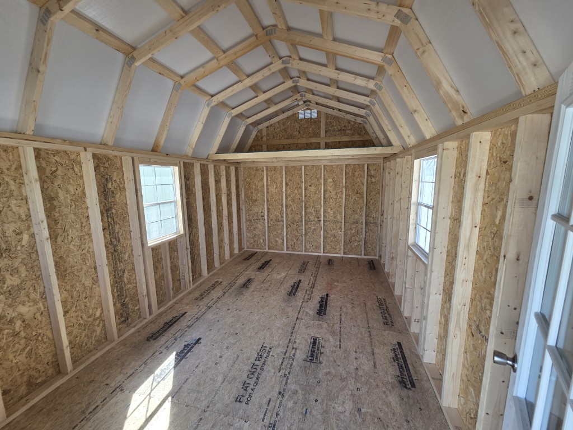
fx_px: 215
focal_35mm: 13
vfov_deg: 89.9
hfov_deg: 106.2
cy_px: 215
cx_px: 286
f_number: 2.2
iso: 64
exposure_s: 1/120
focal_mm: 2.2
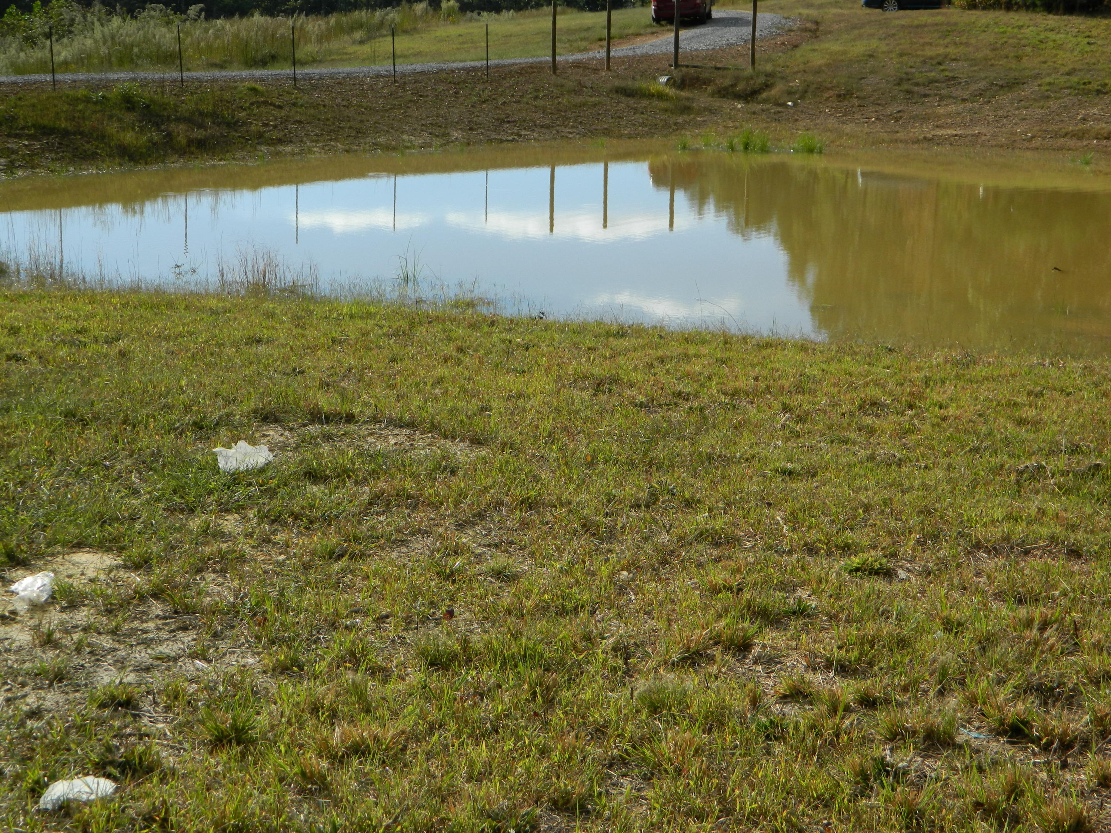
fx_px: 1829
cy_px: 416
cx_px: 556
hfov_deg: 33.8
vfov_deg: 25.7
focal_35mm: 57
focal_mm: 10.2
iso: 80
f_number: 3.8
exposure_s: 1/800
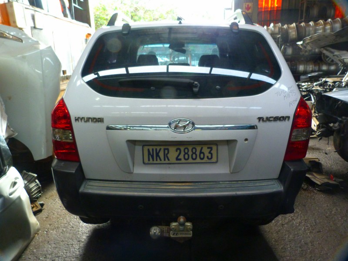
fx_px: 251
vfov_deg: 54.9
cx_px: 174
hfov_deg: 69.4
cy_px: 130
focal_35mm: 25
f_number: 2.8
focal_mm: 4.5
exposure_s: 1/60
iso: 400
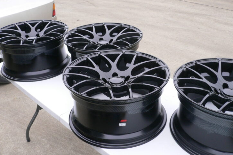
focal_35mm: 40
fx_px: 259
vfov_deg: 33.4
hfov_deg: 48.5
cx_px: 113
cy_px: 77
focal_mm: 5.8
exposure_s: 1/80
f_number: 2.8
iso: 100
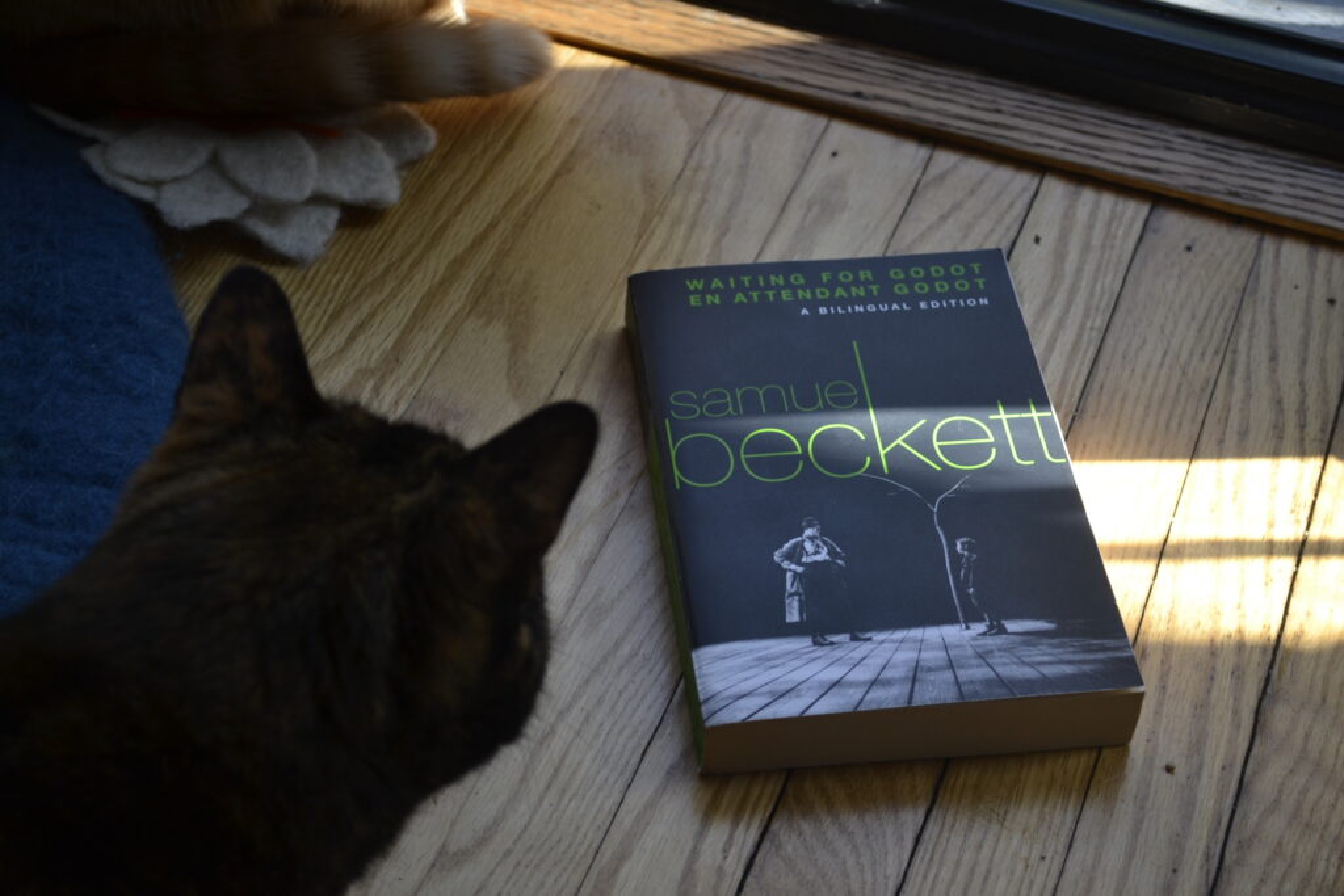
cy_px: 448
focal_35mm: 66
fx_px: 2464
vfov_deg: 20.6
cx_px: 672
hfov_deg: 30.5
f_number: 5.3
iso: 400
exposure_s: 1/80
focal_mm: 44
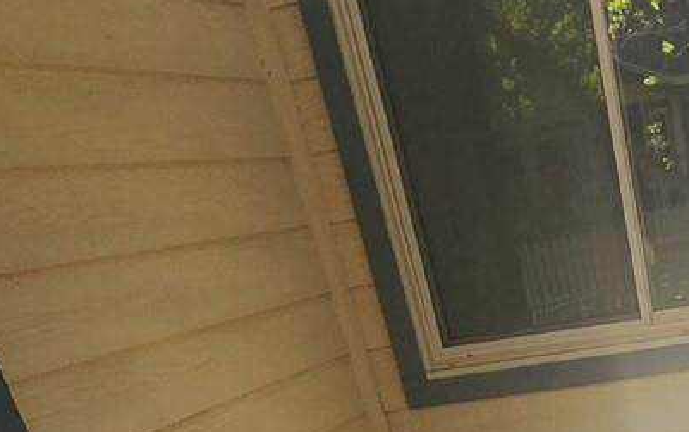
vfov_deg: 16.6
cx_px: 734
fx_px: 1033
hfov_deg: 32.9
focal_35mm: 55
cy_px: 909
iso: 50
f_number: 2.2
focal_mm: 2.2
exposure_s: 1/568
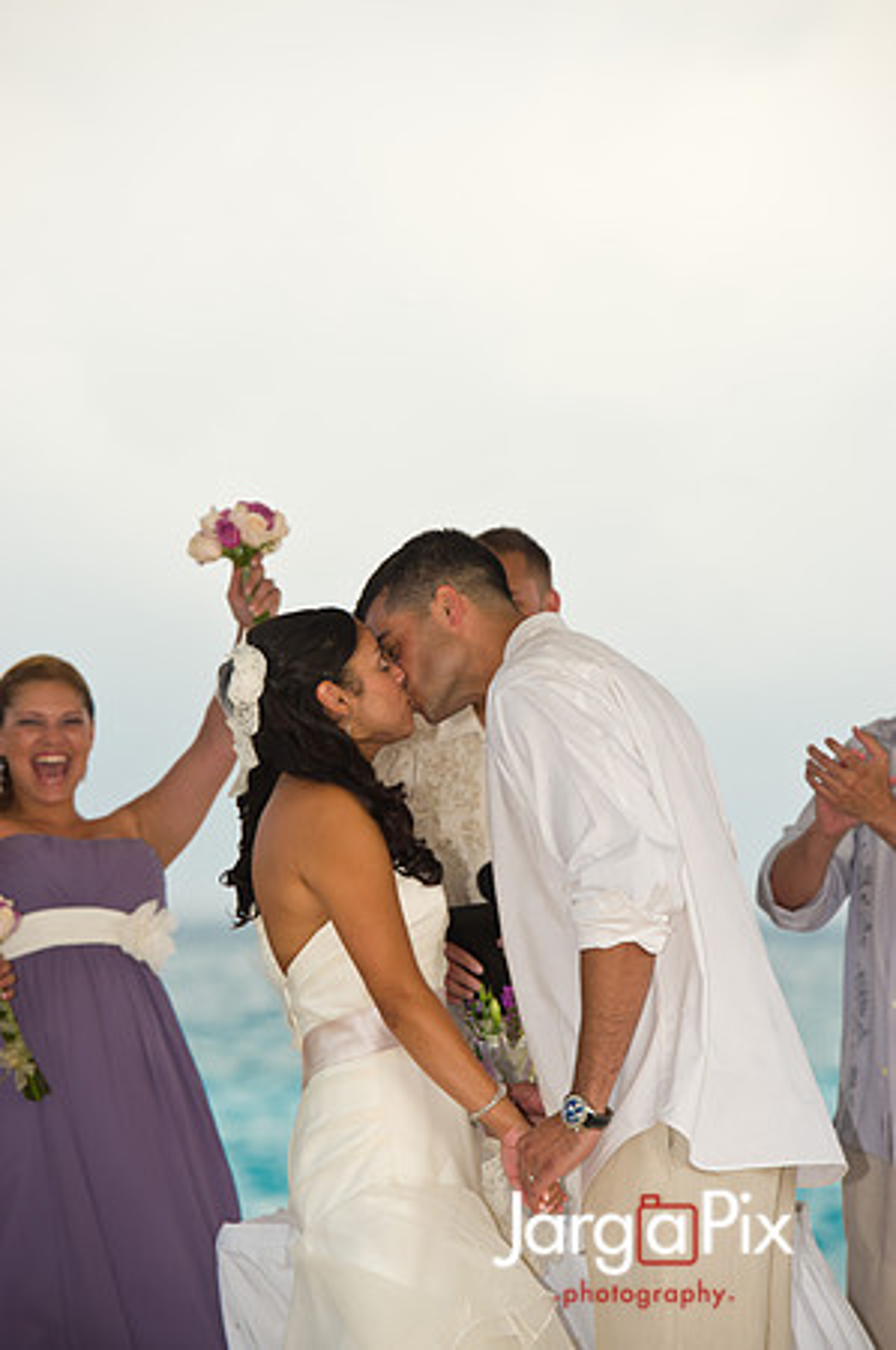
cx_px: 448
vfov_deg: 11.4
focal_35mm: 180
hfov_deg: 7.6
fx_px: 6735
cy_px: 675
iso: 200
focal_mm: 180
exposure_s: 1/160
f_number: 5.6
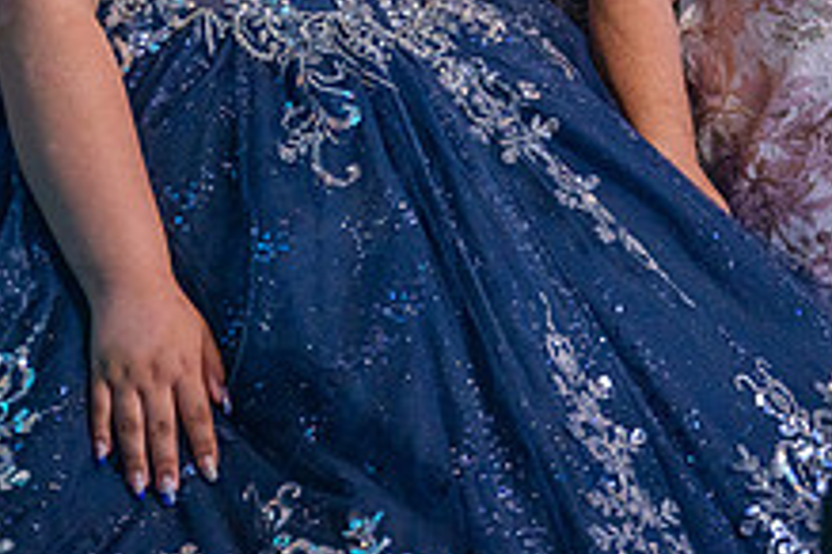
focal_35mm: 111
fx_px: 2565
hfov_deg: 18.4
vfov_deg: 12.1
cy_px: -120
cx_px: 433
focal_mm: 42
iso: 1250
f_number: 3.2
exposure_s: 1/200
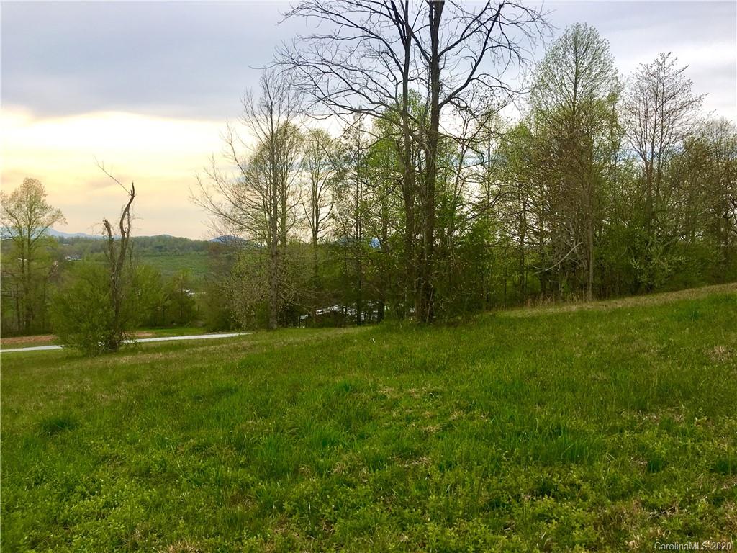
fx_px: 617
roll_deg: -1.7
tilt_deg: -2.1
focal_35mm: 29
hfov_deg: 61.7
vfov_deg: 48.2
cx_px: 368
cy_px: 276
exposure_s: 1/1026
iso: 25
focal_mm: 4.15
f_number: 2.2
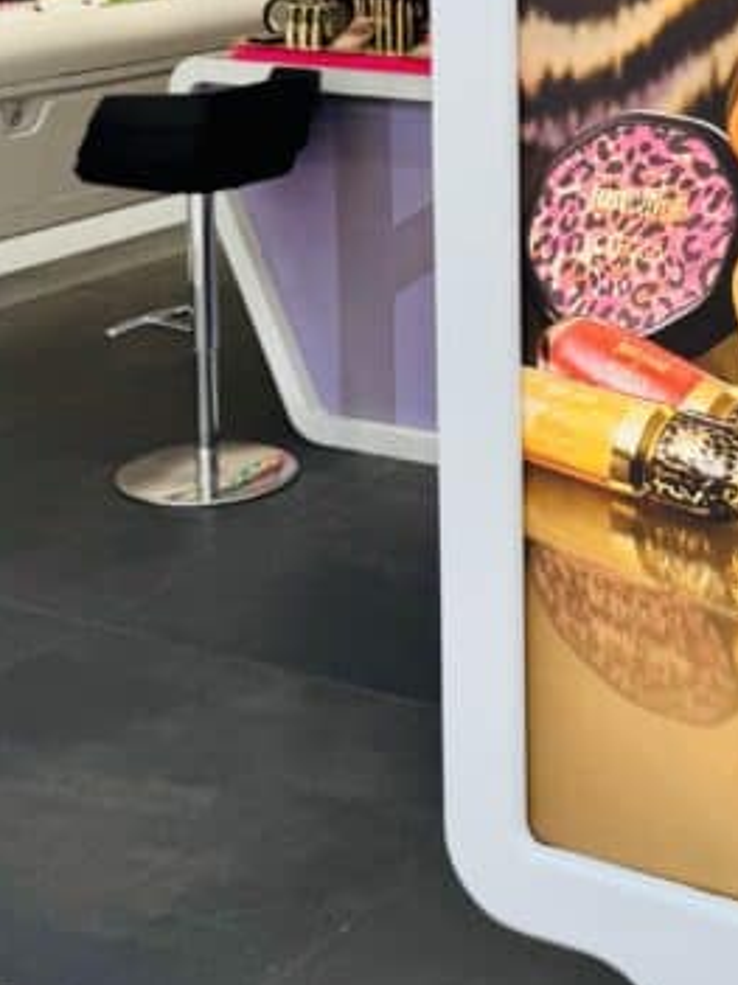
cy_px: 79
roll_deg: +0.2
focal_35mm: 70
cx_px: 575
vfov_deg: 26.7
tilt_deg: -8.0
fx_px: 1991
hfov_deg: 20.8
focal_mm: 6.76
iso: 64
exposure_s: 1/235
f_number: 1.78
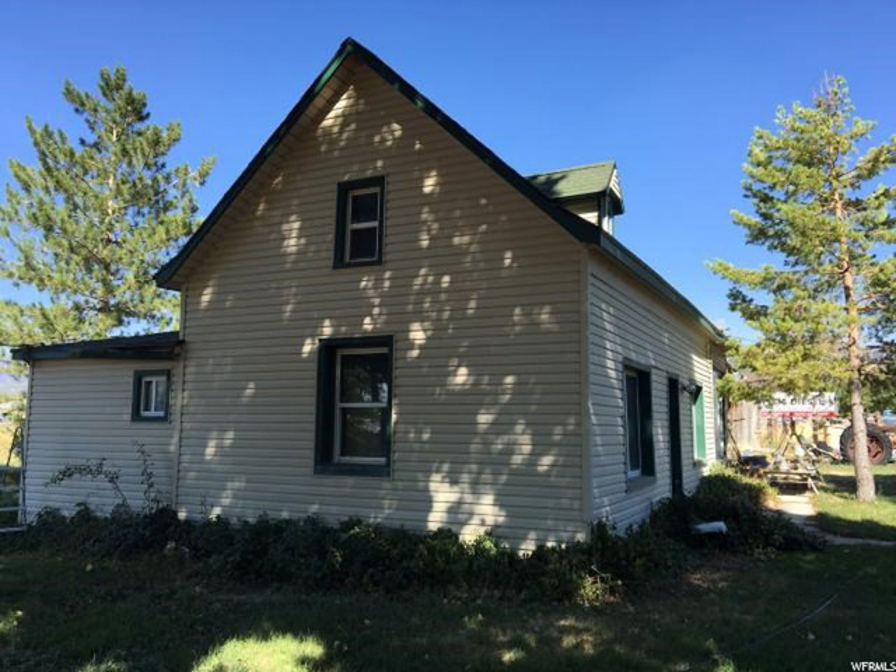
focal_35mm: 29
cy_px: 336
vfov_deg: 48.2
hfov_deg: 61.7
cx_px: 448
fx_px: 751
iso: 25
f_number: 2.2
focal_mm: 4.15
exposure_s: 1/693
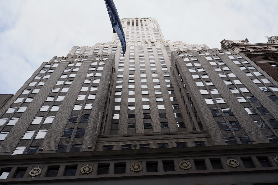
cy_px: 92
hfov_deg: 53.1
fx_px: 278
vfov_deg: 36.9
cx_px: 139
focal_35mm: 36
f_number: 16
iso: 400
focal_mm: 36
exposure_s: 1/100
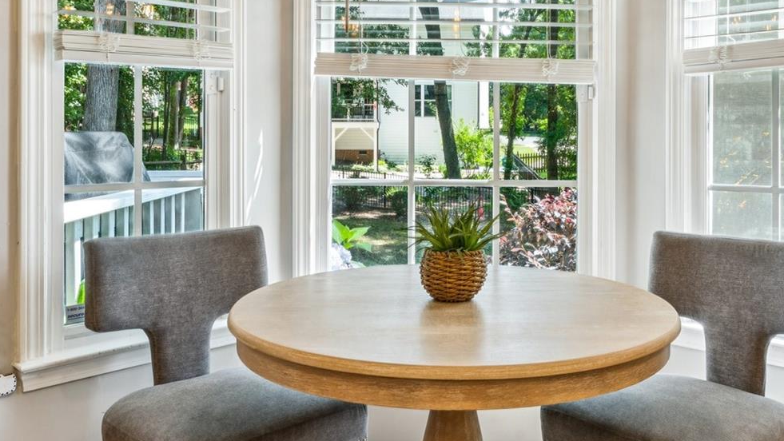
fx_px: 750
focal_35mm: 36
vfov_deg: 32.4
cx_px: 464
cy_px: 131
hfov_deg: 54.8
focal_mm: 16.5
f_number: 13
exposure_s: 1/5
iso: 100
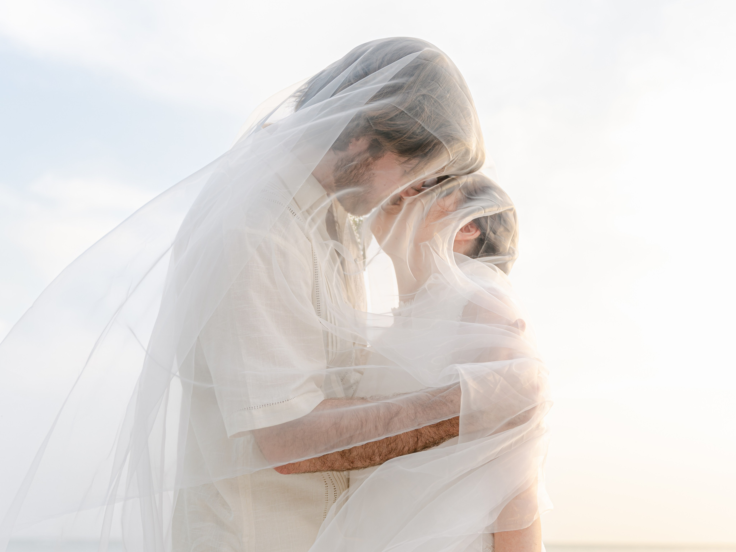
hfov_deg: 39.9
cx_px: 414
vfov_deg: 30.5
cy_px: 276
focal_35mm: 48
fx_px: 1012
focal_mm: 44
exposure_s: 1/200
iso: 125
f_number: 3.5
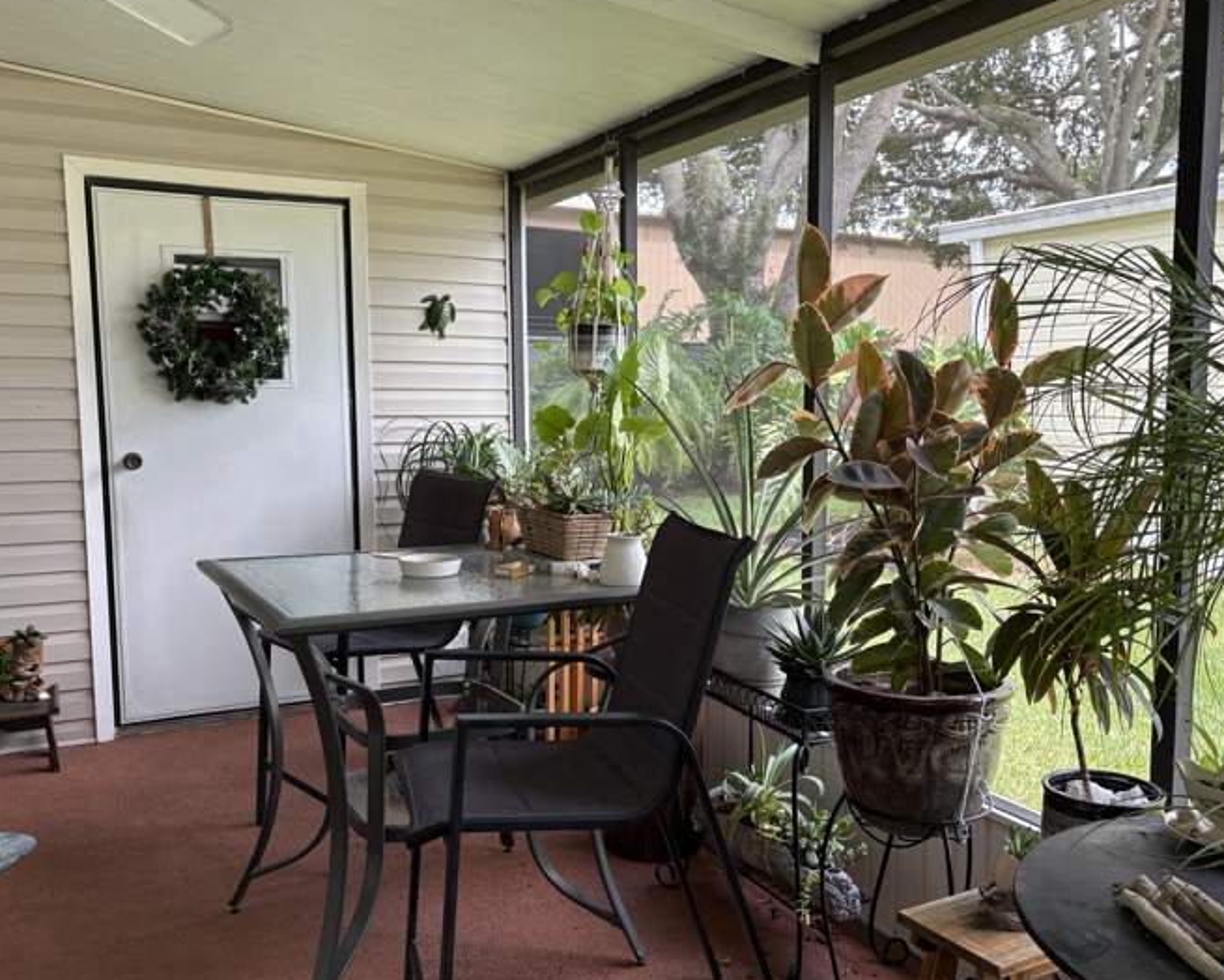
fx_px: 1123
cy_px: 503
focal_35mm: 31
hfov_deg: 57.1
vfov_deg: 47.1
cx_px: 652
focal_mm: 5.96
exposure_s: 1/179
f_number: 1.6
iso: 40
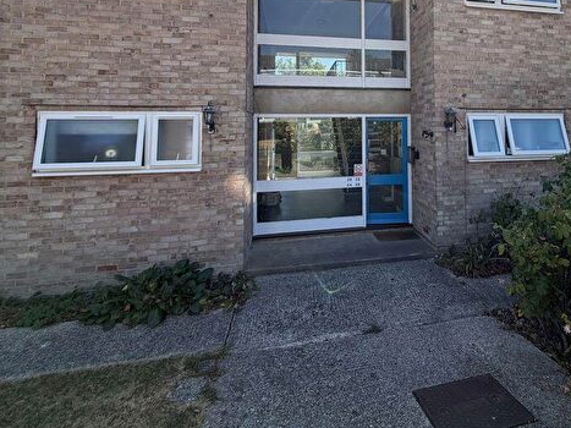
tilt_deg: +2.0
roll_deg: -0.4
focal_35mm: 21
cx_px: 370
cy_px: 111
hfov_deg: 77.0
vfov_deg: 60.2
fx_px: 346
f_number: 2.2
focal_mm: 2.22
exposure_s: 1/574
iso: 40
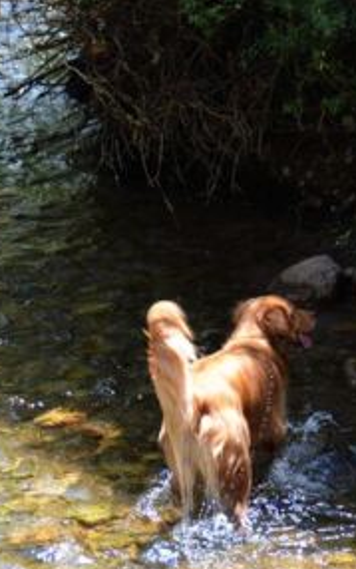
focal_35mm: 307
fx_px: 4761
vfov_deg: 6.8
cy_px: 417
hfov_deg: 4.3
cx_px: 225
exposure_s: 1/100
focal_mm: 90
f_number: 5.3
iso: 100
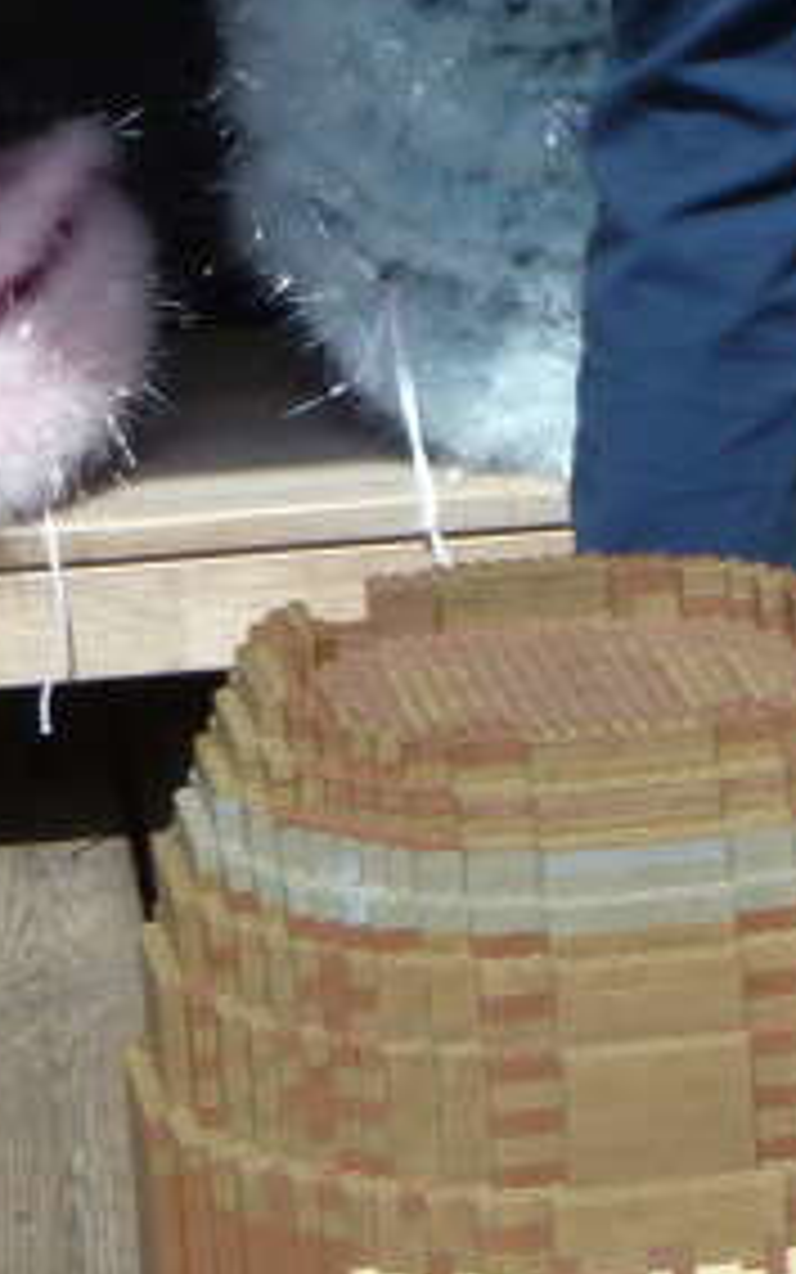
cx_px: 1943
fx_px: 7181
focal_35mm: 207
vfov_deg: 10.0
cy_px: 1427
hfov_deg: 6.1
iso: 80
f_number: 4
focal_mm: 9.6
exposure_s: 1/500
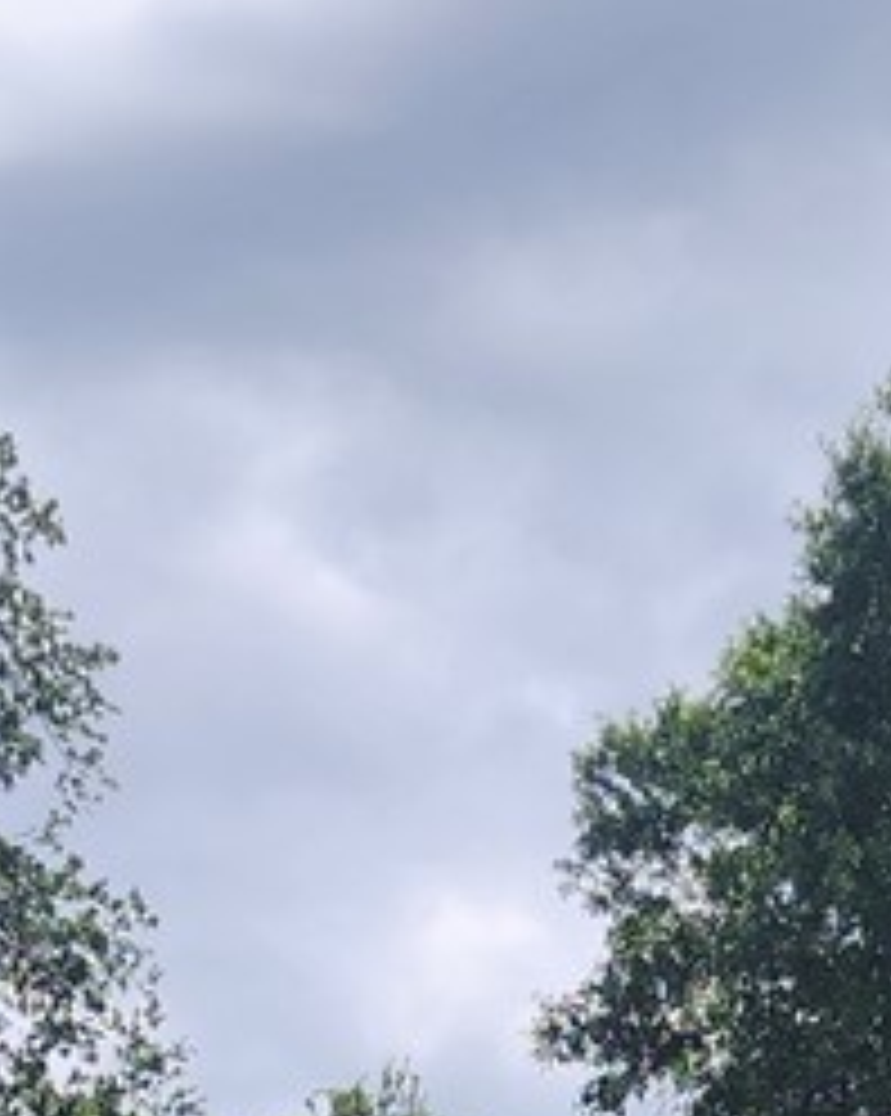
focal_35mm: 145
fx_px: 4785
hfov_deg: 10.6
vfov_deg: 12.6
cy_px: 1714
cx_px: 855
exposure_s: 1/1794
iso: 12
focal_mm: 6.4
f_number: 1.8
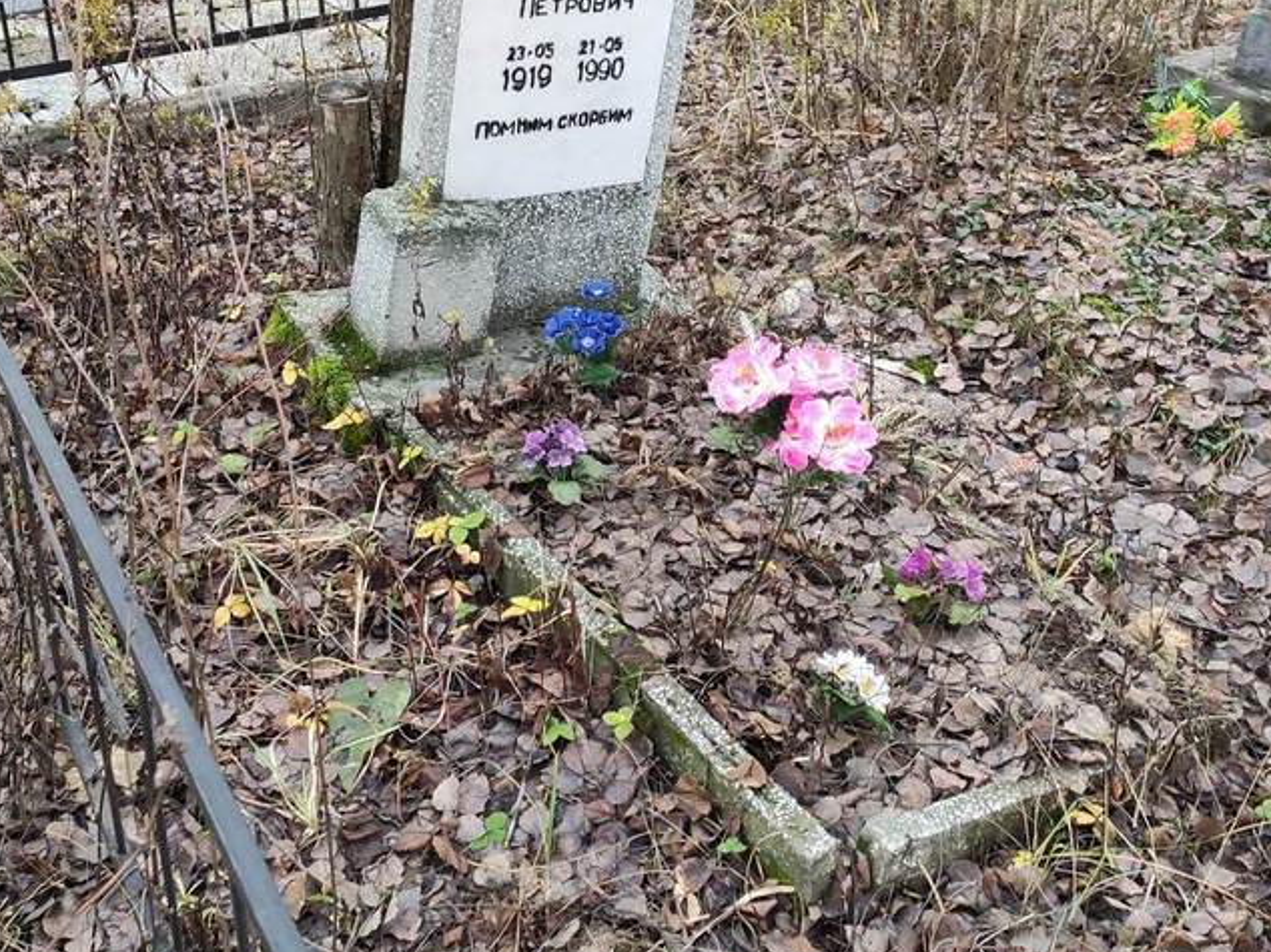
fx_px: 1542
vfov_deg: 33.8
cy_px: 273
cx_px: 599
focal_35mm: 42
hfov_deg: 44.8
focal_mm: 4.77
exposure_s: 1/100
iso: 208
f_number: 1.75
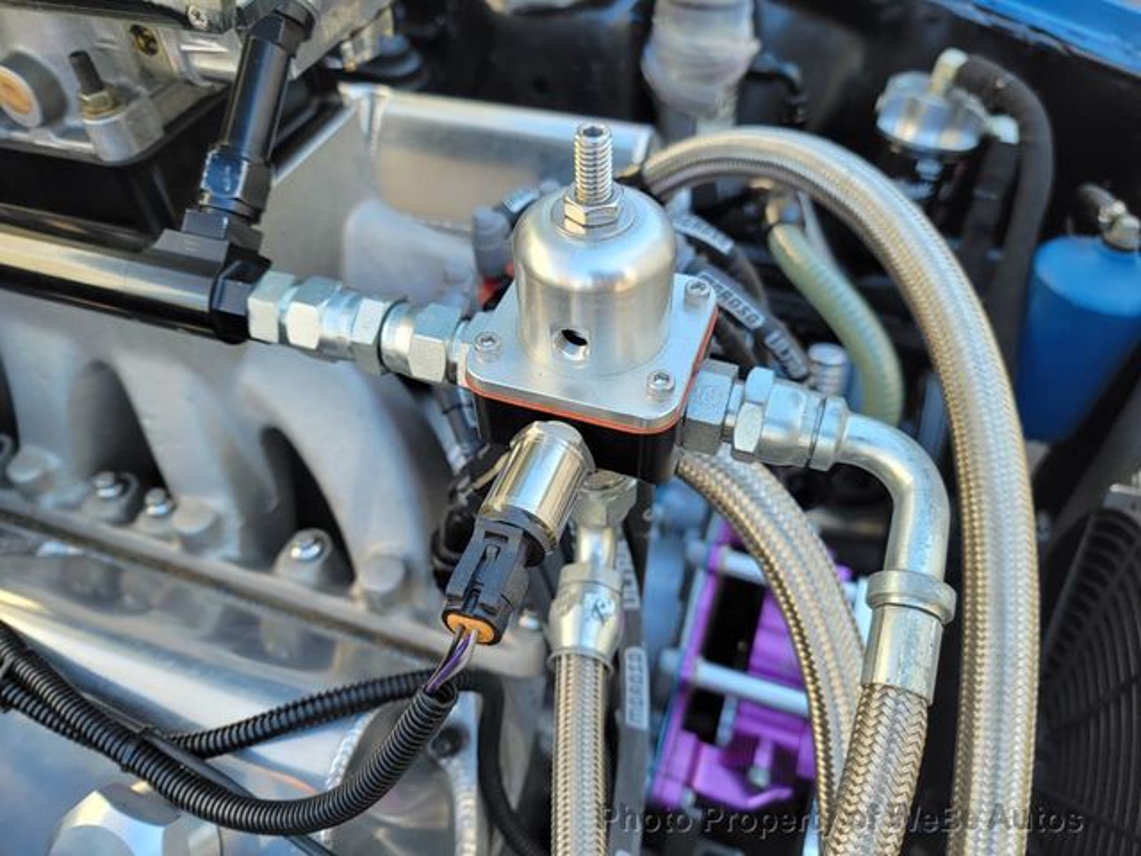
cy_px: 428
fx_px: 791
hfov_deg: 71.6
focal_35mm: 24
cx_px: 570
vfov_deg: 56.8
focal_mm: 6.7
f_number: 1.8
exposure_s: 1/120
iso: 25
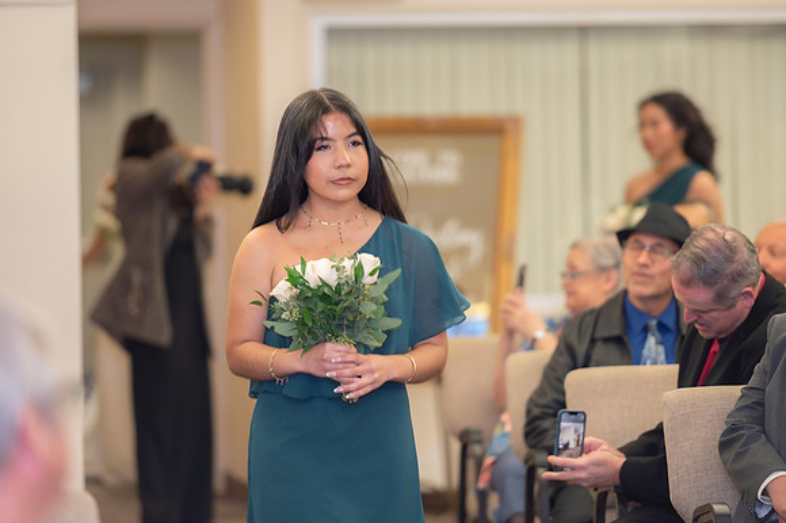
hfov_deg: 10.3
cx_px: 393
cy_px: 262
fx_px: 4364
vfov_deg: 6.9
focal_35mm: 200
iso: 200
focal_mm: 200
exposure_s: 1/80
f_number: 2.8
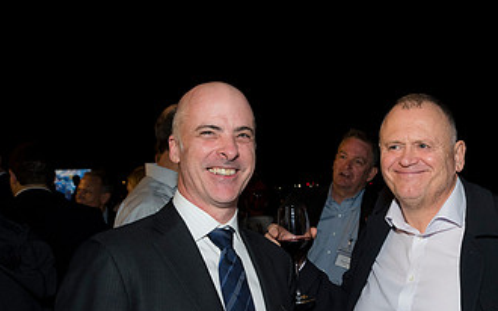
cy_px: 247
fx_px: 706
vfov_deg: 24.5
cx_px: 410
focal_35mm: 52
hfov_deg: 37.3
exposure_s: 1/125
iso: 1250
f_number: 5.6
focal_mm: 29
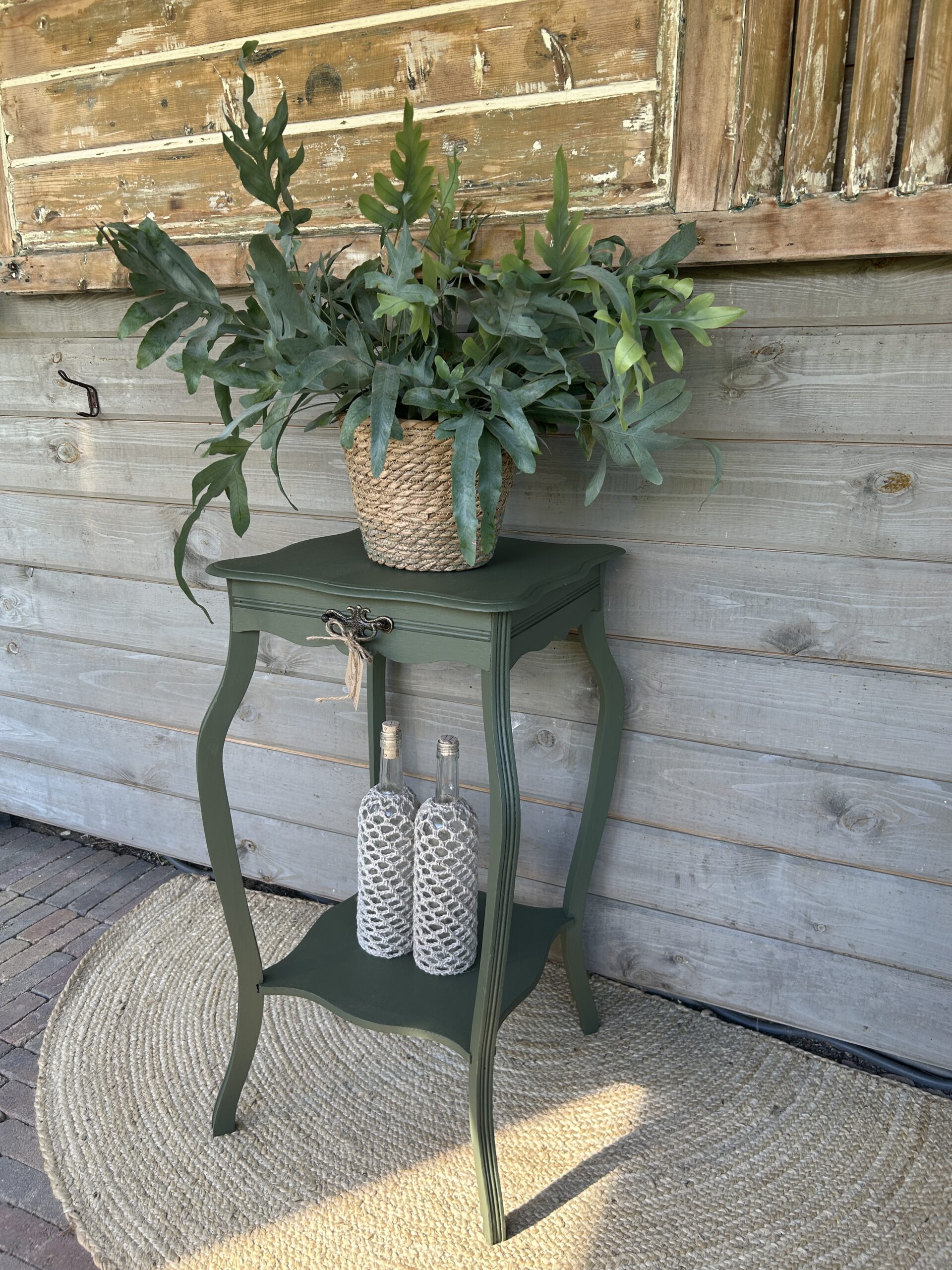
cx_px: 476
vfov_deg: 67.3
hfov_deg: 53.1
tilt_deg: -15.4
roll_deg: +0.3
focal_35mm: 26
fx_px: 953
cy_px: 635
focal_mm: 5.7
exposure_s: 1/121
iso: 50
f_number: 1.5
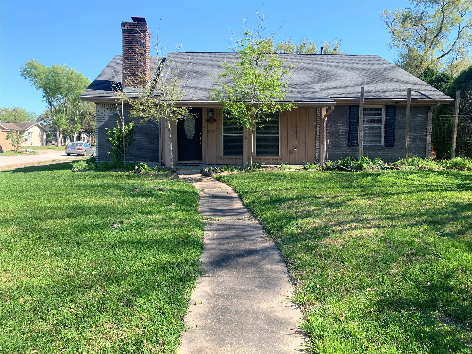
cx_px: 236
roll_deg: -0.2
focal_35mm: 26
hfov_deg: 67.3
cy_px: 177
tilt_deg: -5.6
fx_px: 355
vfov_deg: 53.1
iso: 25
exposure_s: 1/894
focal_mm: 4.25
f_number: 1.8
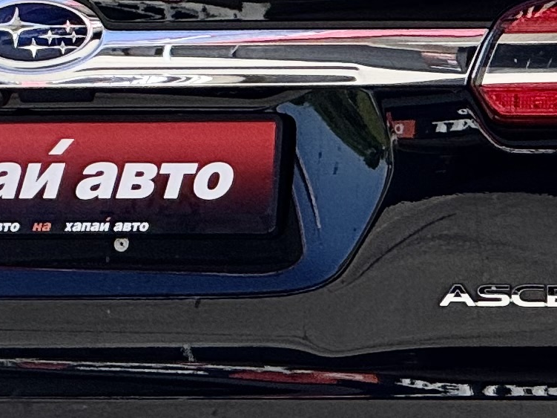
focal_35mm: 644
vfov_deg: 2.3
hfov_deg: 3.1
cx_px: 680
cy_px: 241
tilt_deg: -1.3
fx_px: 10361
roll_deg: +0.3
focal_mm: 15.66
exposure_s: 1/596
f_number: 2.8
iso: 50
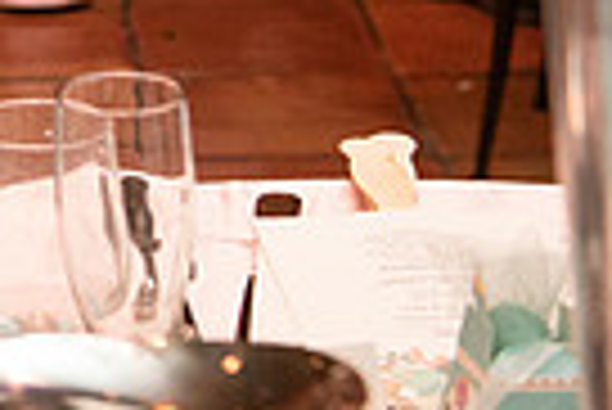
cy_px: -295
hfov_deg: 9.4
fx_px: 3472
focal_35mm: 204
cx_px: -608
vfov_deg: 6.6
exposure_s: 1/60
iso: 3200
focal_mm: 48
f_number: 4
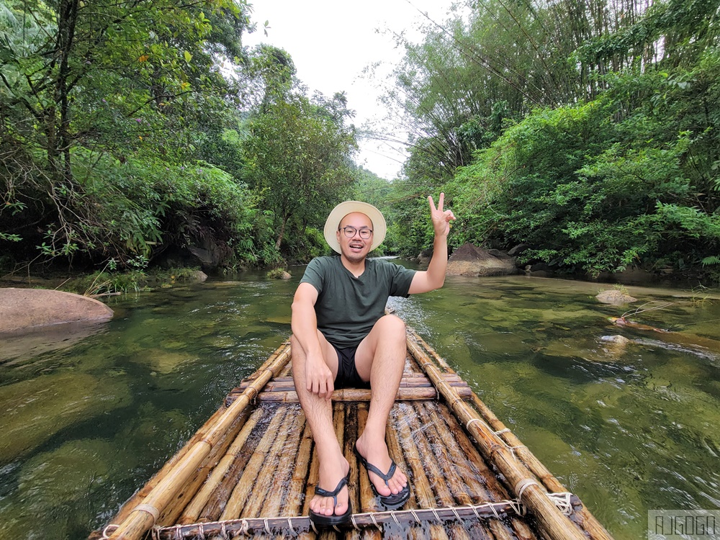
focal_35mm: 13
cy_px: 270
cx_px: 360
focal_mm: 2.2
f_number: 2.2
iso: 50
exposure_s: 1/355
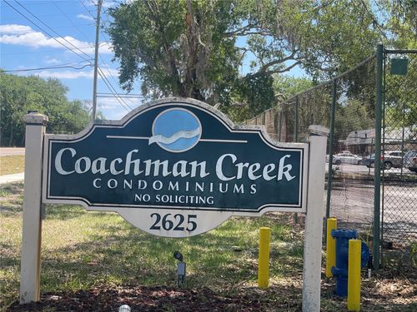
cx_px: 208
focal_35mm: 52
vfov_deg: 28.0
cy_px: 156
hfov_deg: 36.8
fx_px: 626
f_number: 2
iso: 32
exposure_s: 1/675
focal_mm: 6
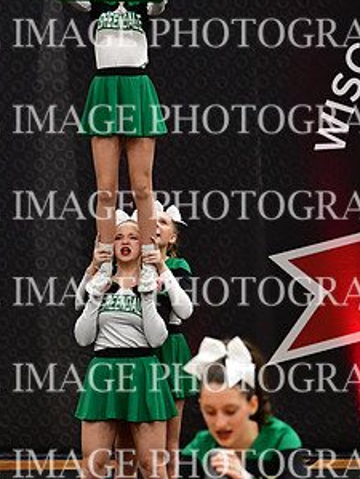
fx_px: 4331
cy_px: 248
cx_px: 138
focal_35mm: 313
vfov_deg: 6.3
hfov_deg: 4.8
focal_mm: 112
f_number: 3.5
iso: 4000
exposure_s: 1/500
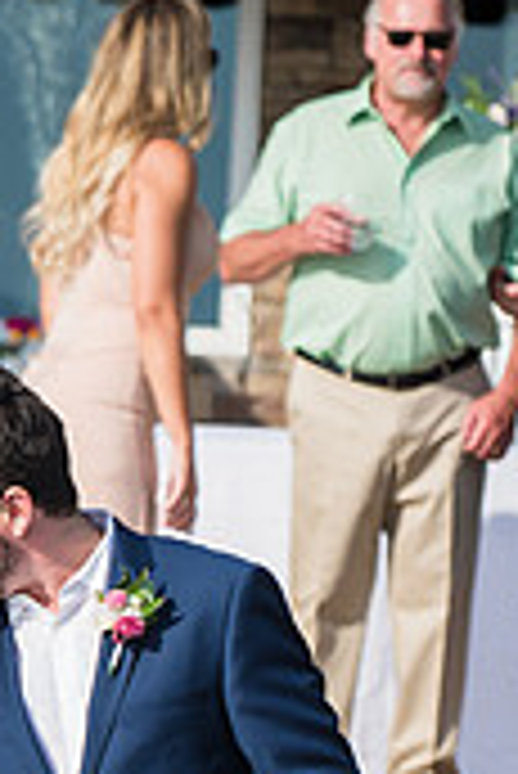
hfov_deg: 2.6
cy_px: 990
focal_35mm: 529
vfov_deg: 3.9
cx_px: -18
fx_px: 11394
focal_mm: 135
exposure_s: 1/1600
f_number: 4
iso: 200
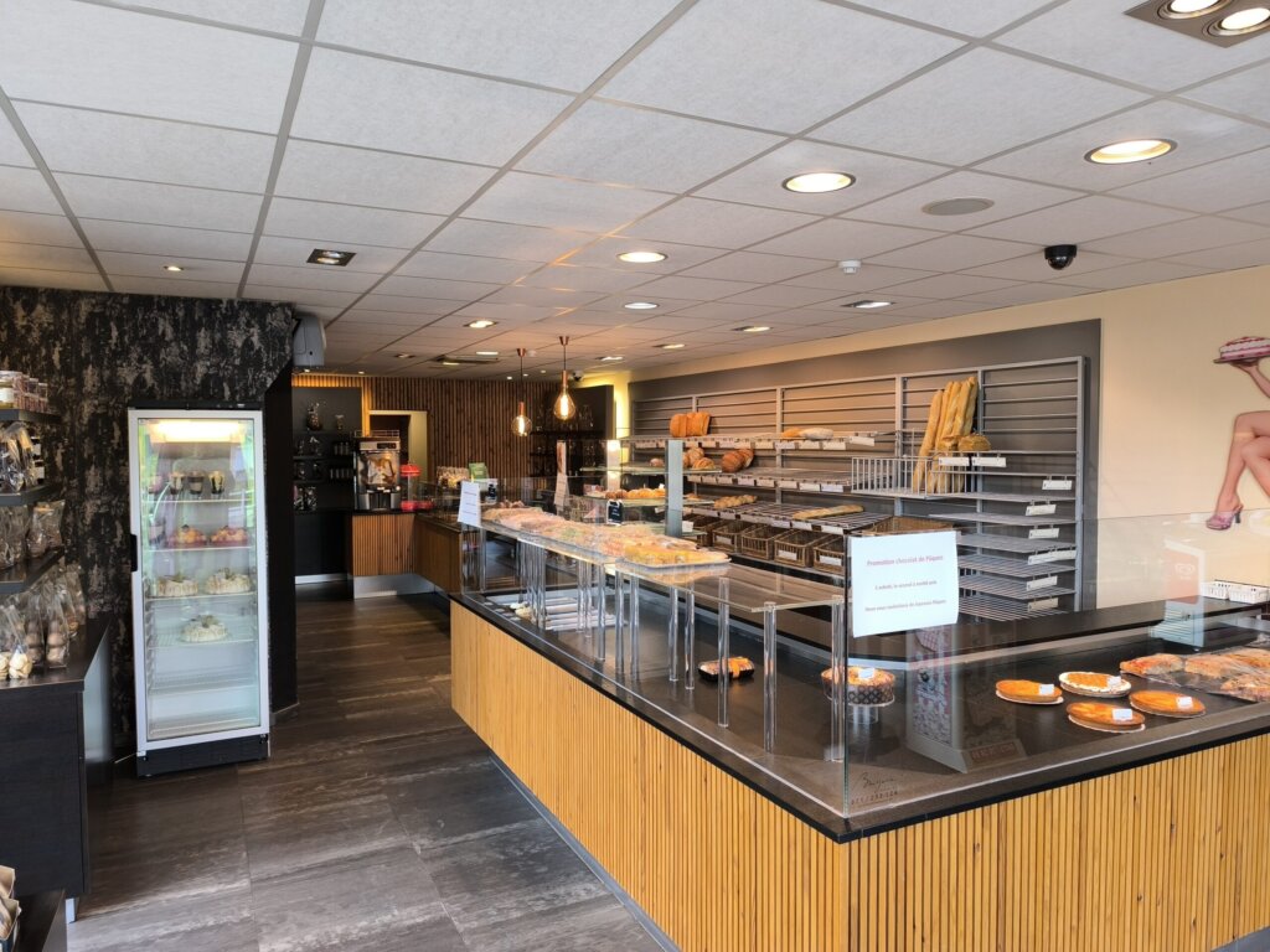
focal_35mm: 23
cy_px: 476
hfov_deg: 73.9
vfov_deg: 58.9
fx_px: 844
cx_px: 635
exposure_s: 1/100
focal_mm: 6.14
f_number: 1.65
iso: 250
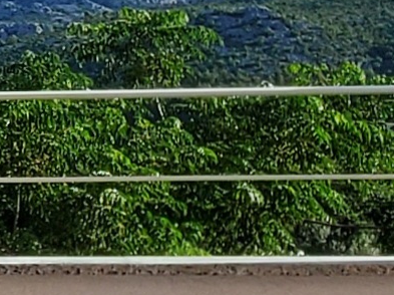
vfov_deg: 25.5
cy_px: 201
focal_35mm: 57
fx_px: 648
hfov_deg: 25.4
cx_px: -199
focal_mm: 1.13
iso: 50
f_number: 2.2
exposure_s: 1/1000
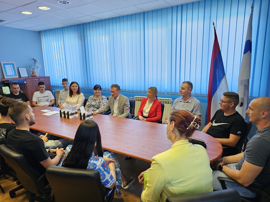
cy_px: 101
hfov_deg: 73.9
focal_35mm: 23
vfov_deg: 58.9
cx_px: 135
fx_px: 179
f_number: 1.7
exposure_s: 1/100
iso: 400
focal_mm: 6.3
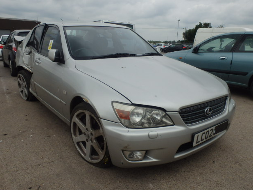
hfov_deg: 61.7
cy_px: 96
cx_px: 129
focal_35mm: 29
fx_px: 212
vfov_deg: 48.2
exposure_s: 1/1000
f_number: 3.9
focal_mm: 5
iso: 125
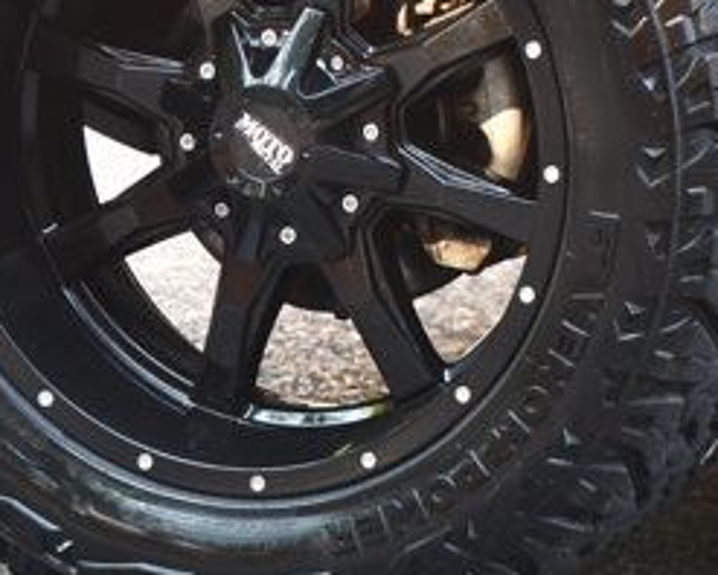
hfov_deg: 5.1
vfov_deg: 4.1
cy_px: 109
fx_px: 8124
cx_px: 297
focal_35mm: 382
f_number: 4.8
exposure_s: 1/125
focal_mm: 105
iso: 800
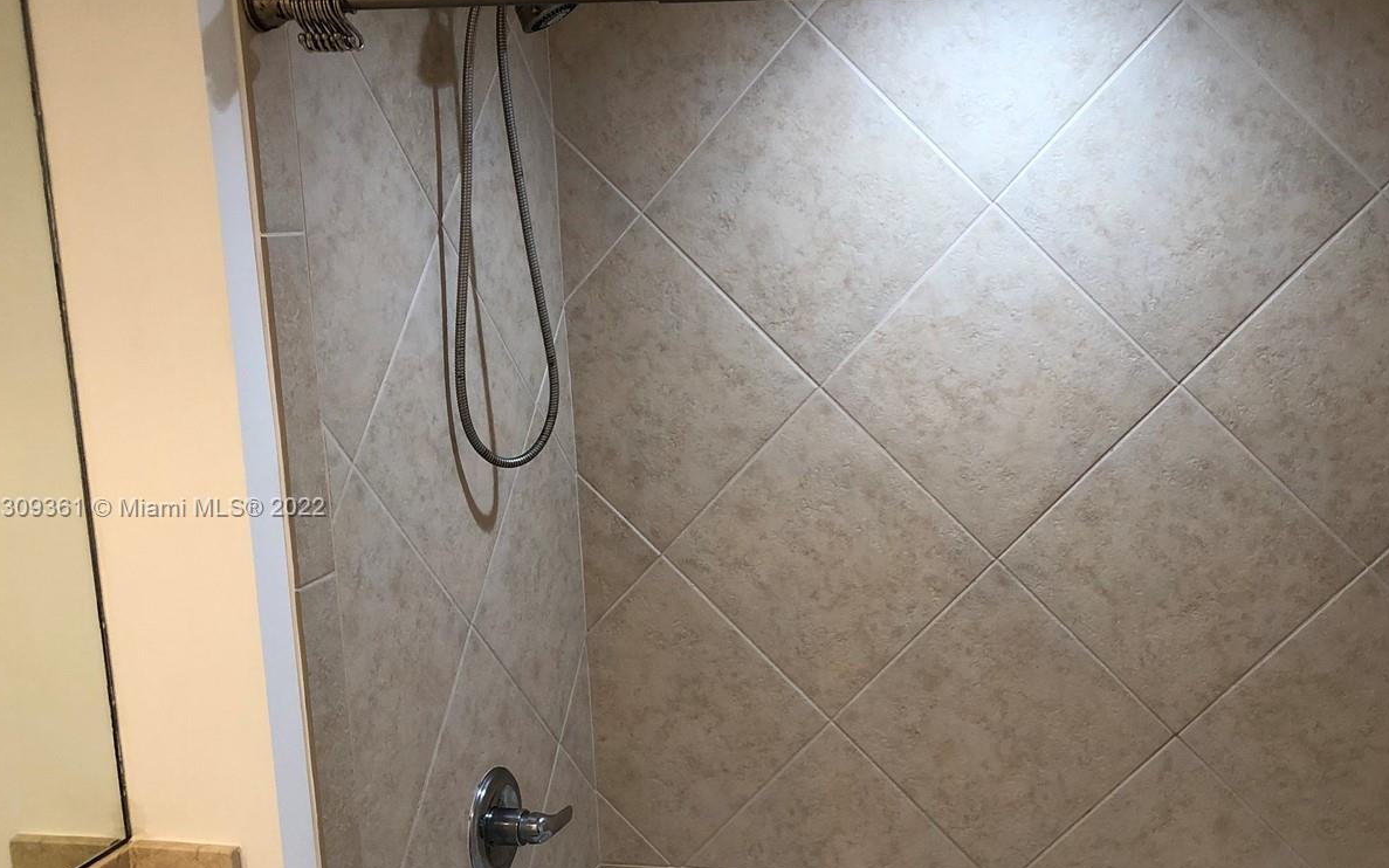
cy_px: 509
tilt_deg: -9.9
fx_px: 1514
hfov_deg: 48.7
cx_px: 887
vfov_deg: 31.9
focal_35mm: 40
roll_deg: +2.4
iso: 32
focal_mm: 3.99
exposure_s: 1/30
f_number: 1.8
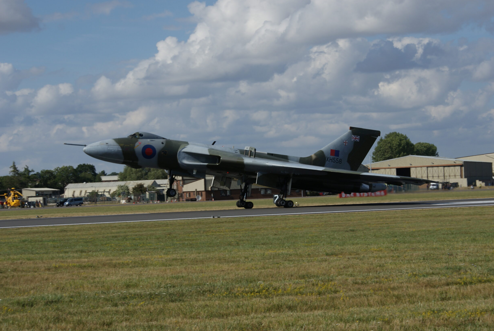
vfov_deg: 12.5
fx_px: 1511
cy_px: 164
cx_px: 254
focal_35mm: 110
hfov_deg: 18.6
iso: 100
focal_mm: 70
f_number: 9
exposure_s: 1/400
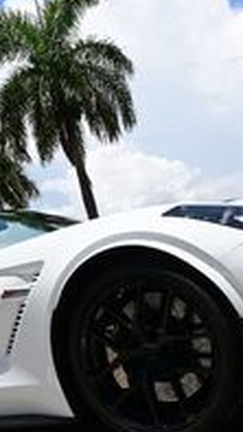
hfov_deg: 23.4
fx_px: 583
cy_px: 206
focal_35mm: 51
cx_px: 79
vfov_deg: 40.6
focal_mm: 16
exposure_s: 1/320
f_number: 9
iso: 100
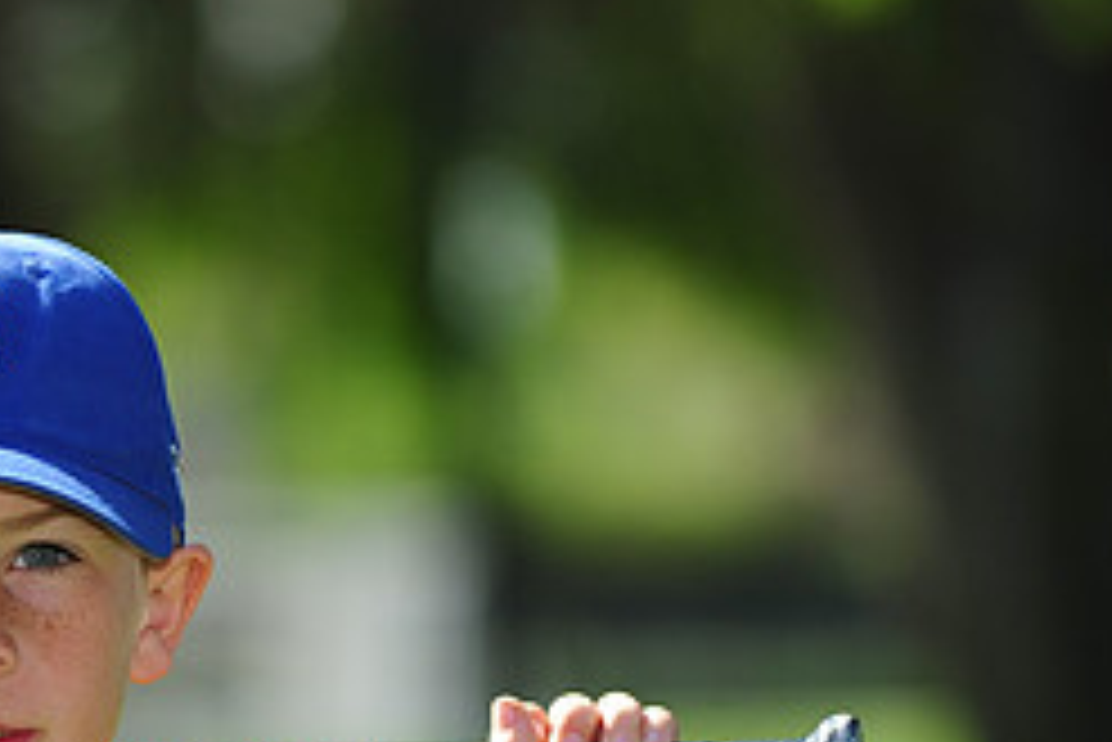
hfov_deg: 4.4
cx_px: -77
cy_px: 850
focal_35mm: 469
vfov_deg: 2.9
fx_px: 14495
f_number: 4.5
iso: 200
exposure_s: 1/800
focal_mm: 200
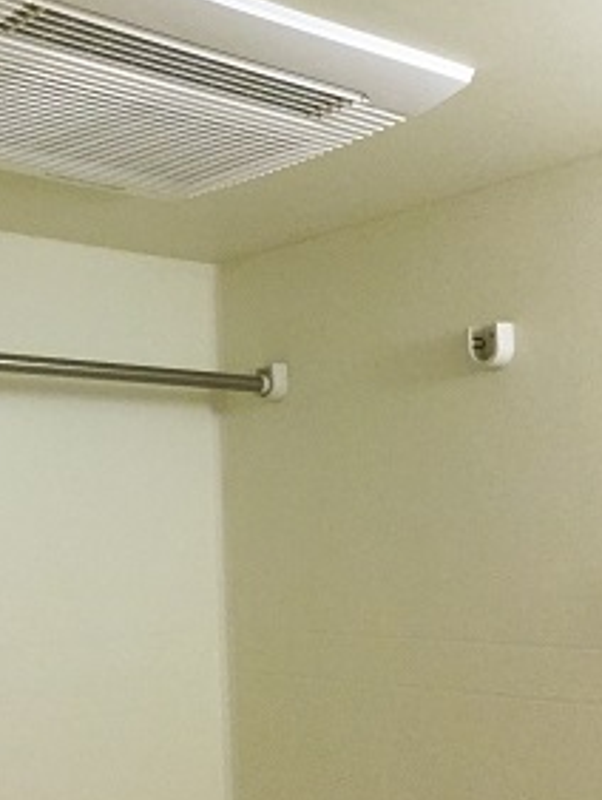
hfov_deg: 27.6
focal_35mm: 52
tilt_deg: +5.4
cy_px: 416
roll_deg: +2.3
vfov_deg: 36.8
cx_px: 129
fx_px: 1204
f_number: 2.4
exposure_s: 1/30
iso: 160
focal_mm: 3.3
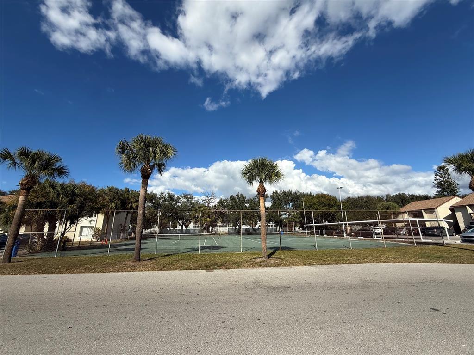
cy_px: 178
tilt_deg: +16.9
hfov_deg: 102.1
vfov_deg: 85.7
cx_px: 237
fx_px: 192
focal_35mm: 14
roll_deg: +0.1
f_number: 2.2
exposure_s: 1/3125
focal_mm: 2.22
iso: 50
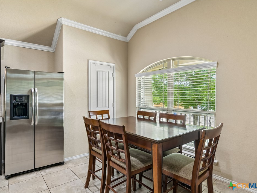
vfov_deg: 66.0
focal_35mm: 20
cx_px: 119
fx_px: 148
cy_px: 97
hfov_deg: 81.6
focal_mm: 12
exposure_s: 1/20
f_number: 8
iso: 320
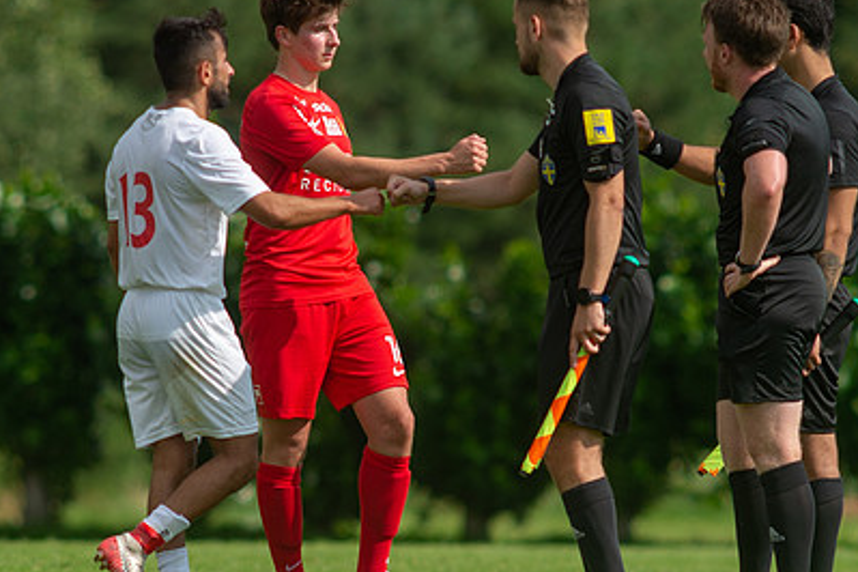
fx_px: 22545
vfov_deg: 1.5
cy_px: 382
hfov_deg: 2.2
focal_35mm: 946
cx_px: 322
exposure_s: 1/1250
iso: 110
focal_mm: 420
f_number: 4
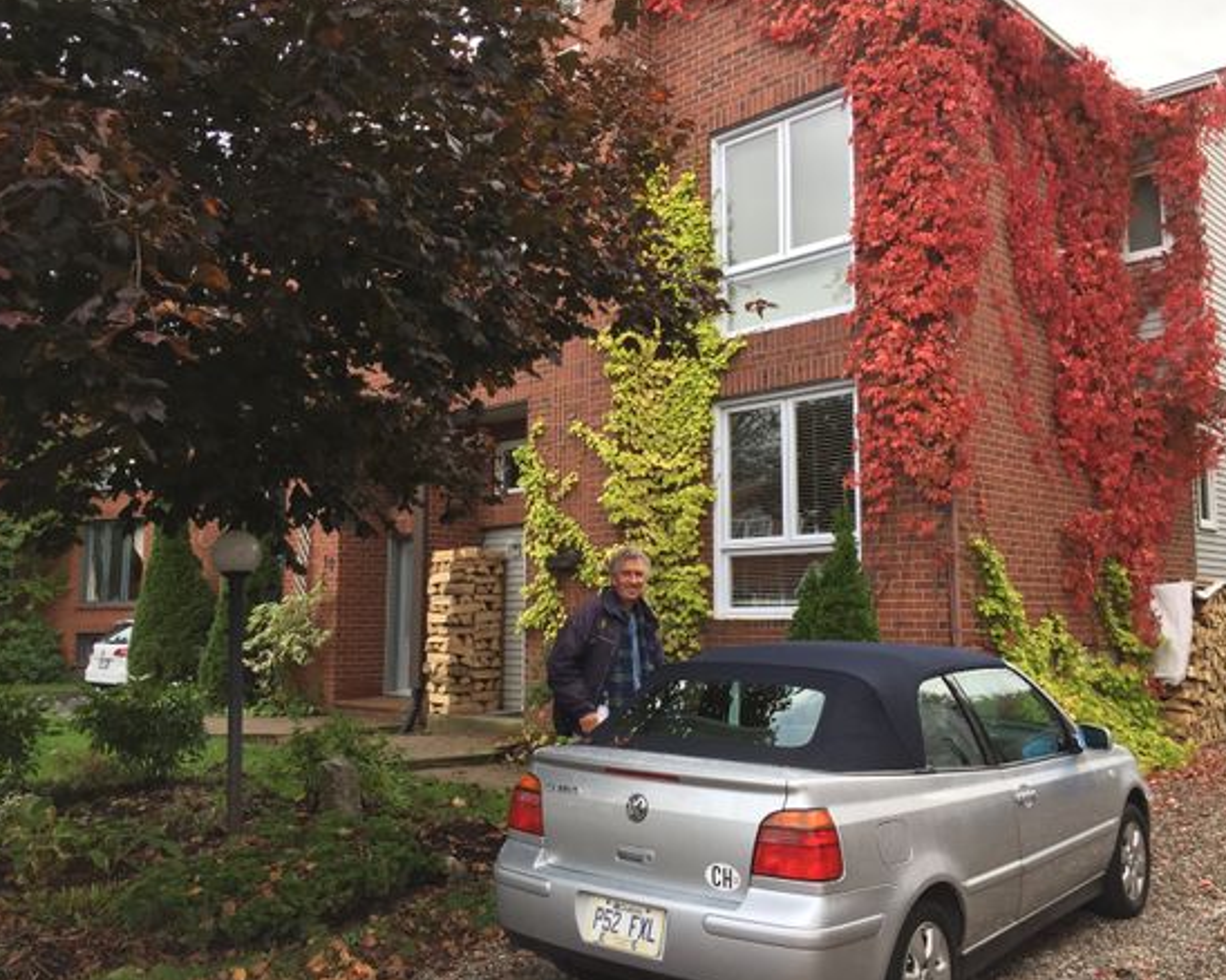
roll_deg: -1.8
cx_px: 620
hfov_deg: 57.2
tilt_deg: +6.8
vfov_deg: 47.1
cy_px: 488
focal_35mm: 31
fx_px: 1124
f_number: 2.2
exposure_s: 1/120
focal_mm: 4.15
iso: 50
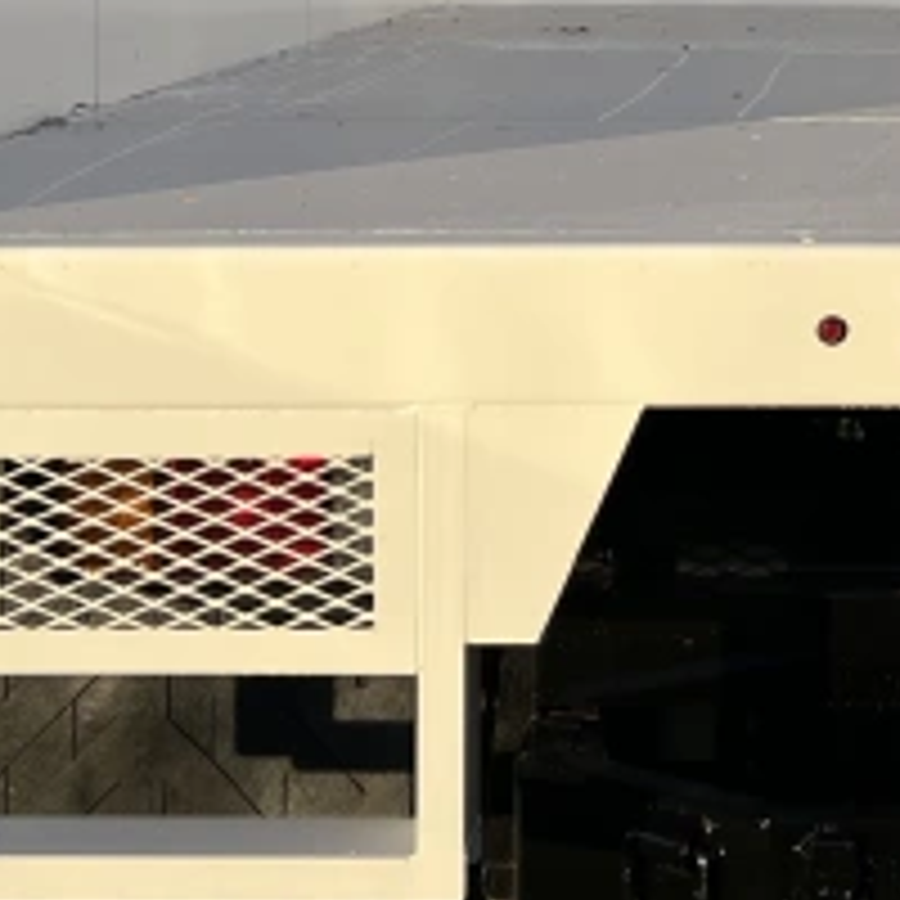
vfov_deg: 18.2
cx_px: 855
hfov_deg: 18.5
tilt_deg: +1.1
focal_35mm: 92
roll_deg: +0.3
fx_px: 2706
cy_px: -104
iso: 50
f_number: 1.5
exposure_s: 1/3968
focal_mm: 5.7
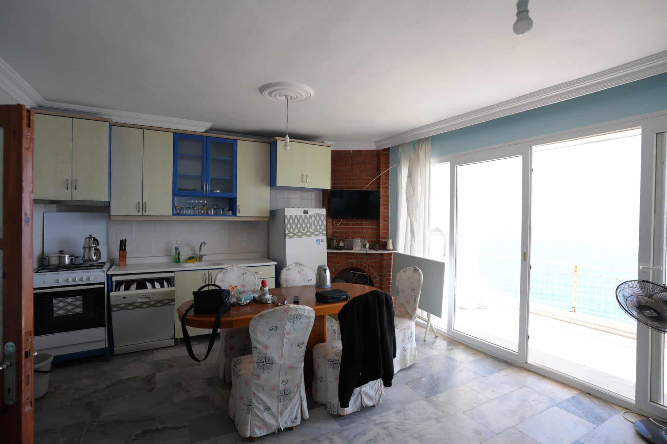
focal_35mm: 17
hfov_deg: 93.3
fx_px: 315
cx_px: 334
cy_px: 222
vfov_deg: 70.4
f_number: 4
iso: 125
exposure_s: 1/160
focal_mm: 17
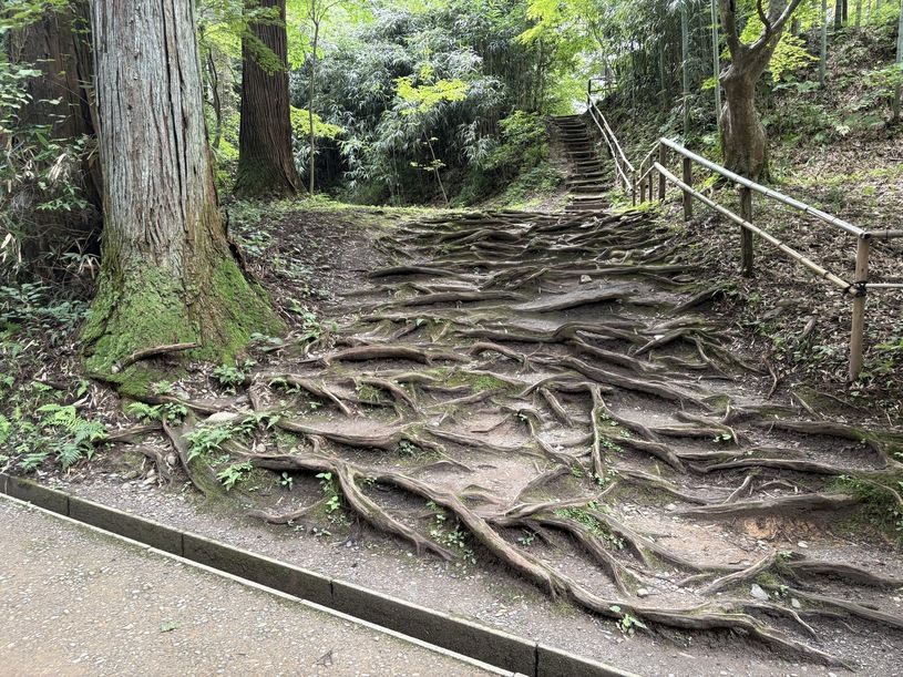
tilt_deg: -7.8
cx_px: 452
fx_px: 678
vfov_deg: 53.1
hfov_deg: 67.3
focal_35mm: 26
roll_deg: +1.7
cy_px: 338
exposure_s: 1/101
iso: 125
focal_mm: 5.96
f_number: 1.6
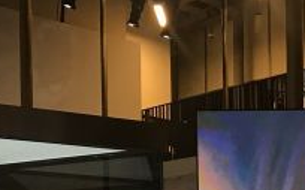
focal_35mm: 102
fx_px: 847
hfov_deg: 20.2
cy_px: 294
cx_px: 250
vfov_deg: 12.1
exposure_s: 1/30
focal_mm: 3.99
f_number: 1.8
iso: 40
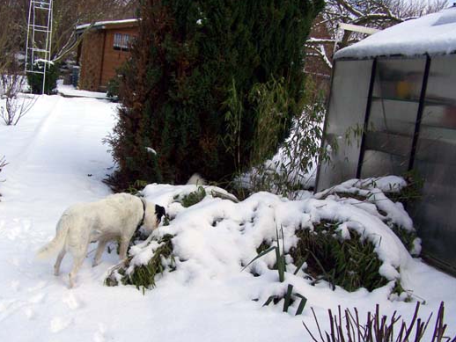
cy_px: 189
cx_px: 214
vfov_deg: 32.9
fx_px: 580
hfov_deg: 42.9
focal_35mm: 44
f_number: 4
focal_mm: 6.3
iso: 160
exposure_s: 1/1250
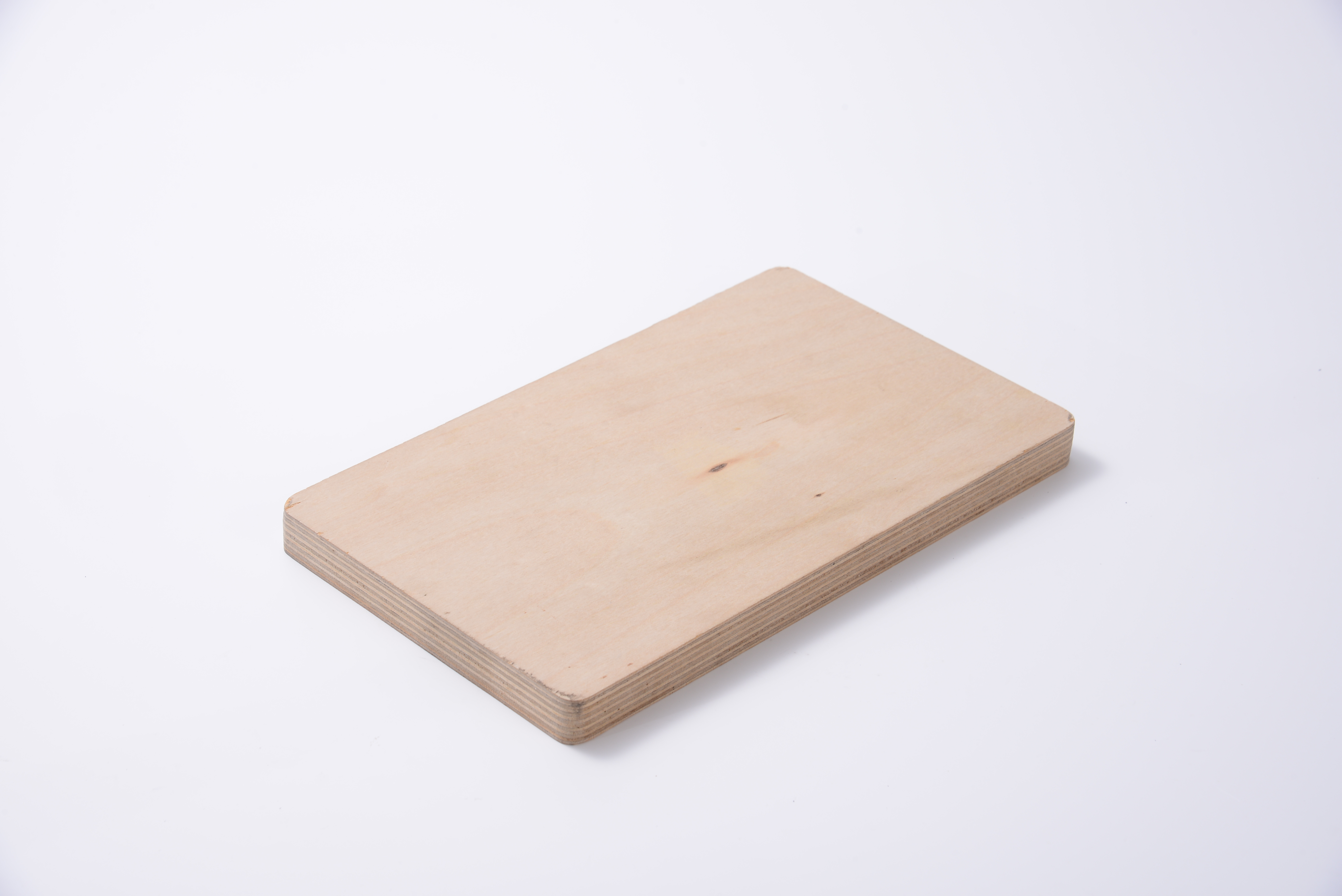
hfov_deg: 23.9
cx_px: 671
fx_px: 3170
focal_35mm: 85
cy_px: 448
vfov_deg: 16.1
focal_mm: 85
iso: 160
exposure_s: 1/100
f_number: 11
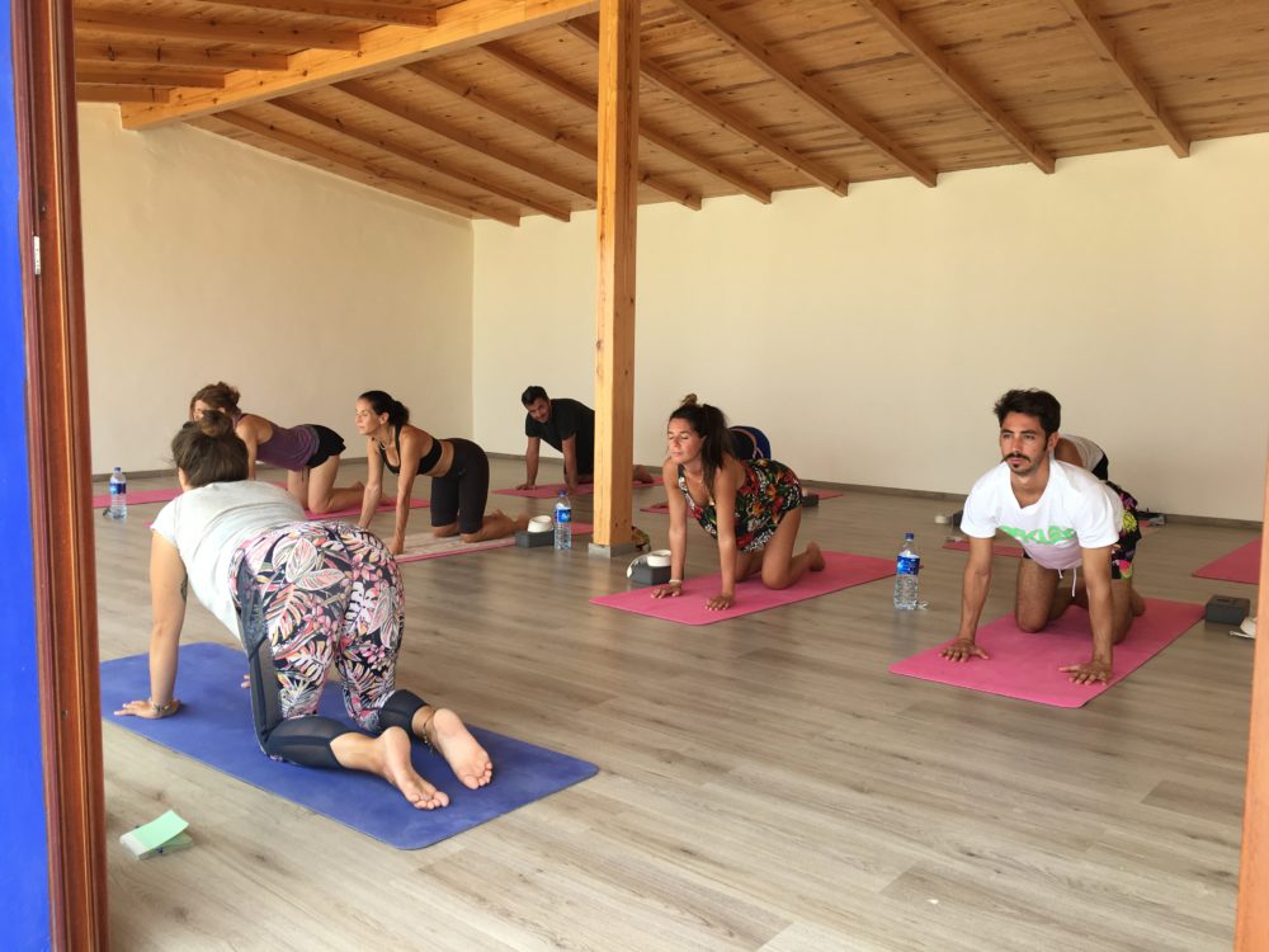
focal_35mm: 29
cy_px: 476
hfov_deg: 61.7
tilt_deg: -4.4
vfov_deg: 48.2
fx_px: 1063
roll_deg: -0.7
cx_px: 634
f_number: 2.2
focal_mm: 4.15
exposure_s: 1/156
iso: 25
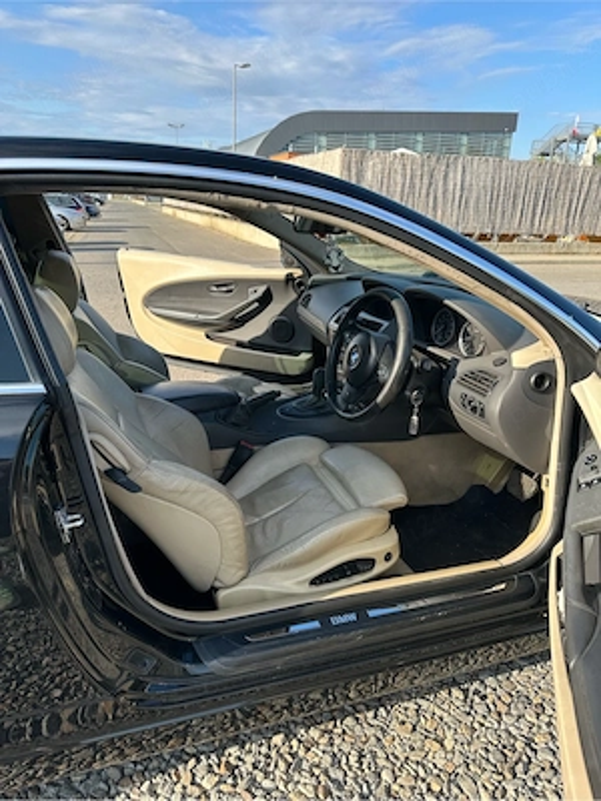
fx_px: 556
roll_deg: -1.9
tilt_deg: -18.7
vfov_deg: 71.6
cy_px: 400
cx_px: 300
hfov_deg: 56.8
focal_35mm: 24
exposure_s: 1/1453
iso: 80
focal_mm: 6.86
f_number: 1.78
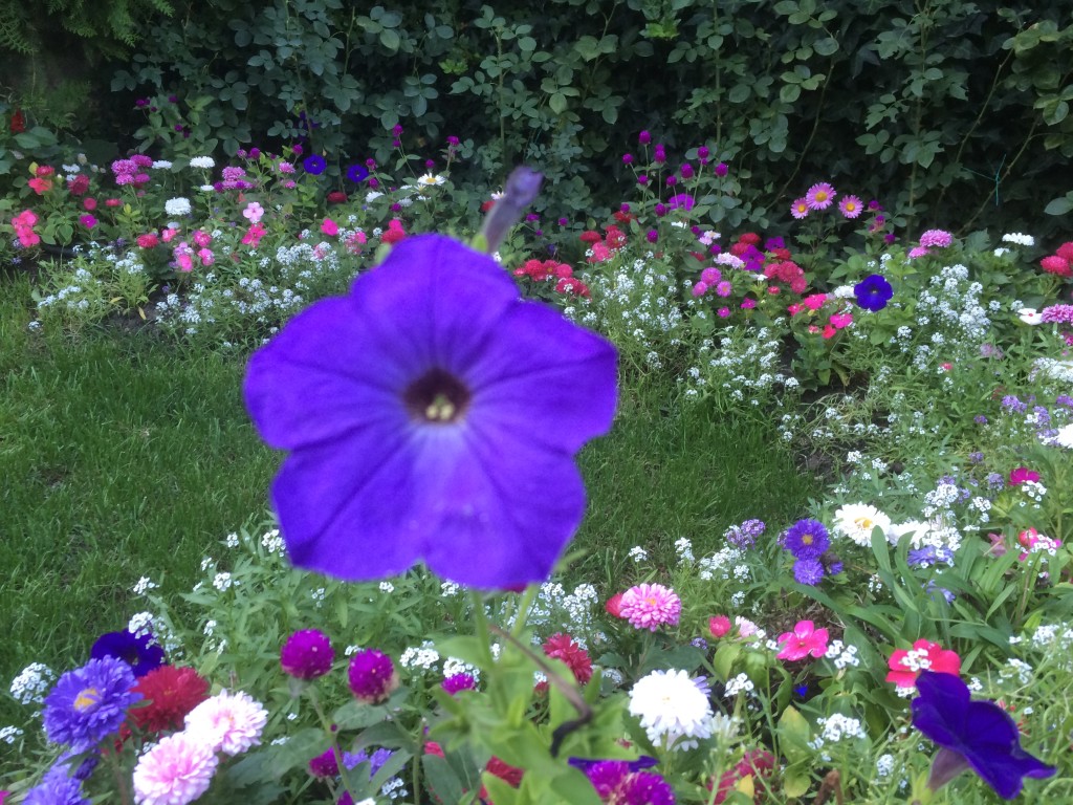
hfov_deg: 61.7
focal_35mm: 29
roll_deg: -5.5
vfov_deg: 48.2
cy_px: 402
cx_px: 536
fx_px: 899
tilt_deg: -17.5
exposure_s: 1/40
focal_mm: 4.15
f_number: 2.2
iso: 40
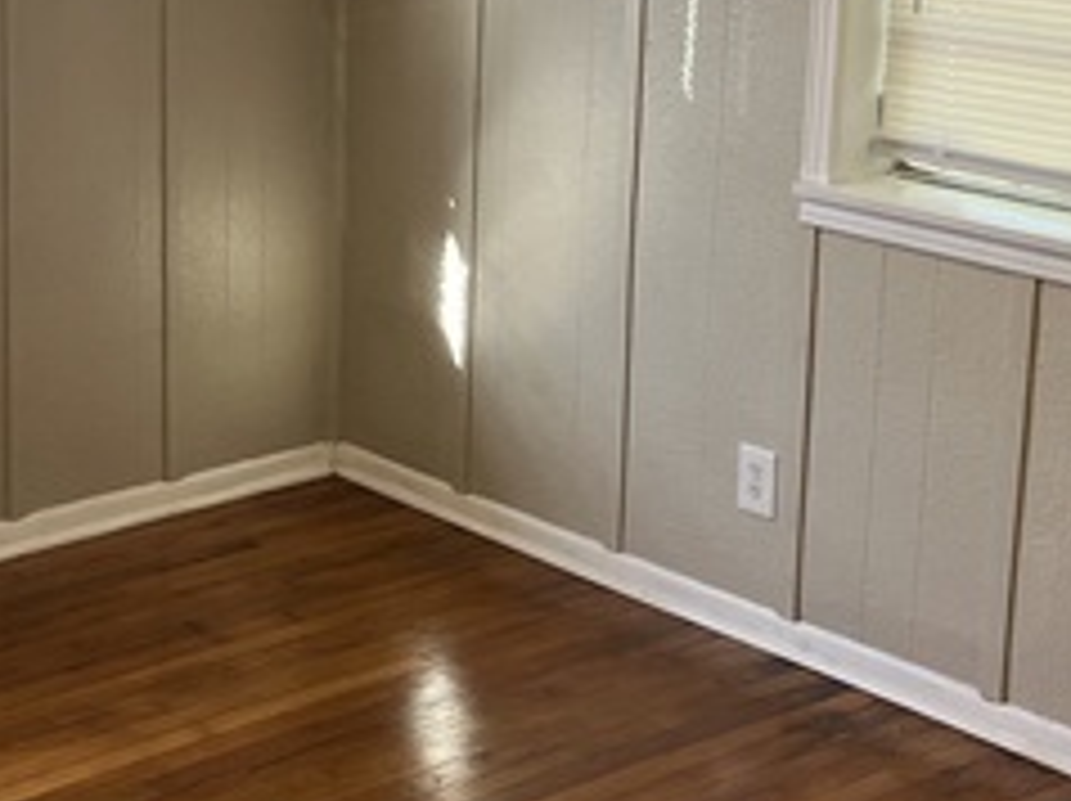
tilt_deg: -9.3
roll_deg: -0.6
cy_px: 50
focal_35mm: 73
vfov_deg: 19.7
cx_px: 79
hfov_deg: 25.7
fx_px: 2256
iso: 64
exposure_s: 1/120
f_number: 1.5
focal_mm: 5.7
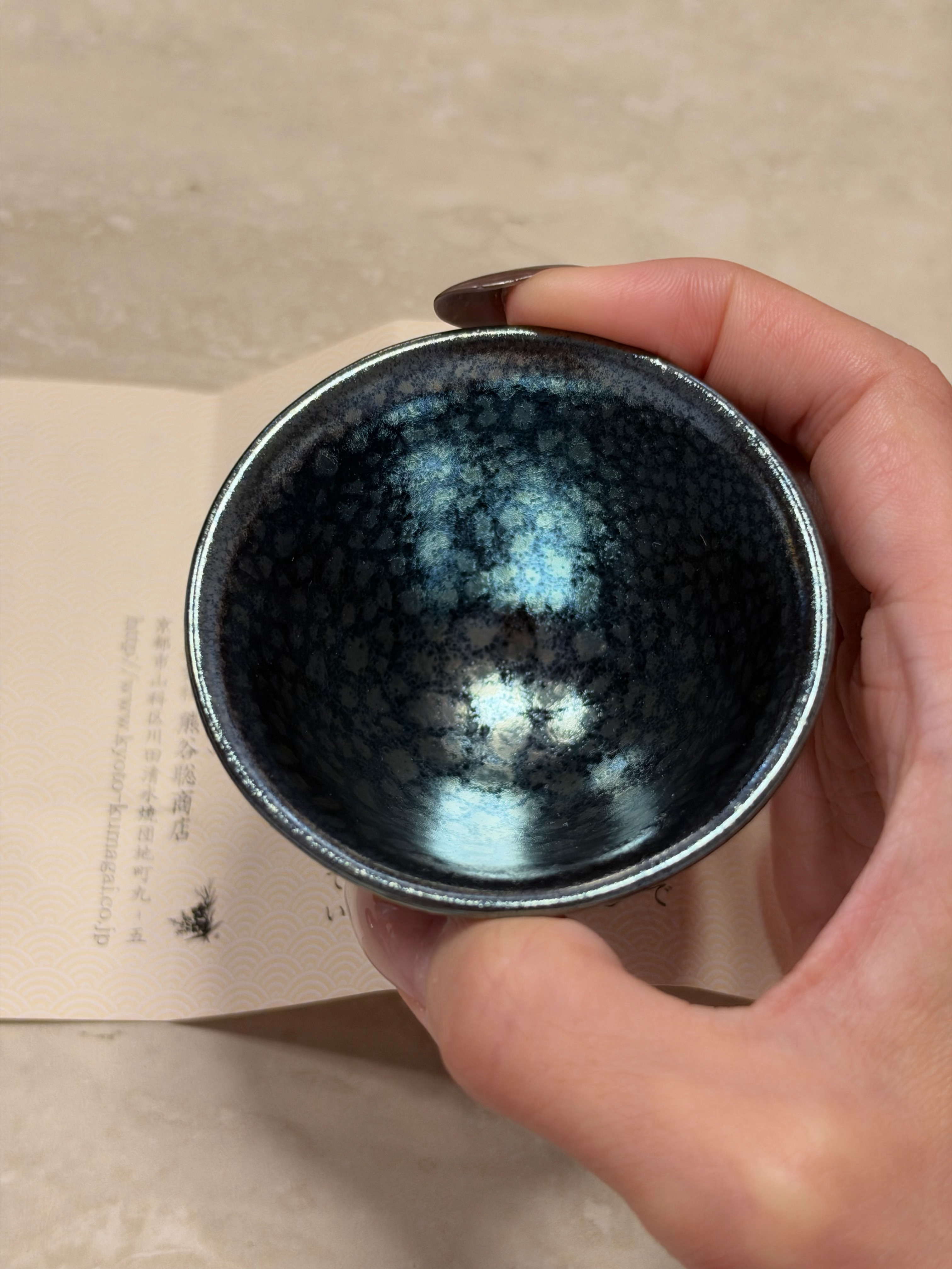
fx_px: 953
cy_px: 634
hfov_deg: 53.1
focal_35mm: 26
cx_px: 476
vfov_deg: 67.3
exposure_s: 1/60
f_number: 1.5
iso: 125
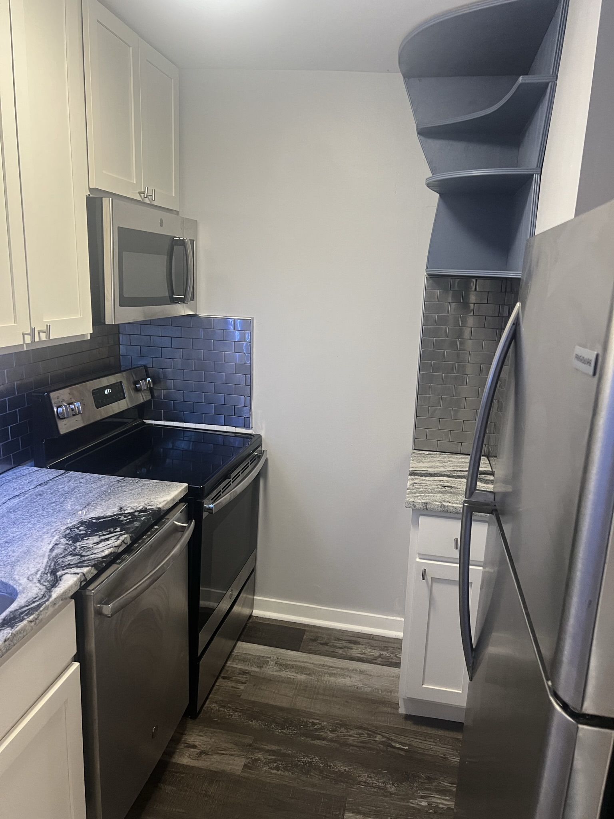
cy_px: 410
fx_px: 615
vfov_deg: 67.3
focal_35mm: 26
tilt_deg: -12.7
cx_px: 307
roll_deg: -2.3
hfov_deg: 53.1
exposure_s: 1/60
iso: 200
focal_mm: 5.7
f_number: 1.5
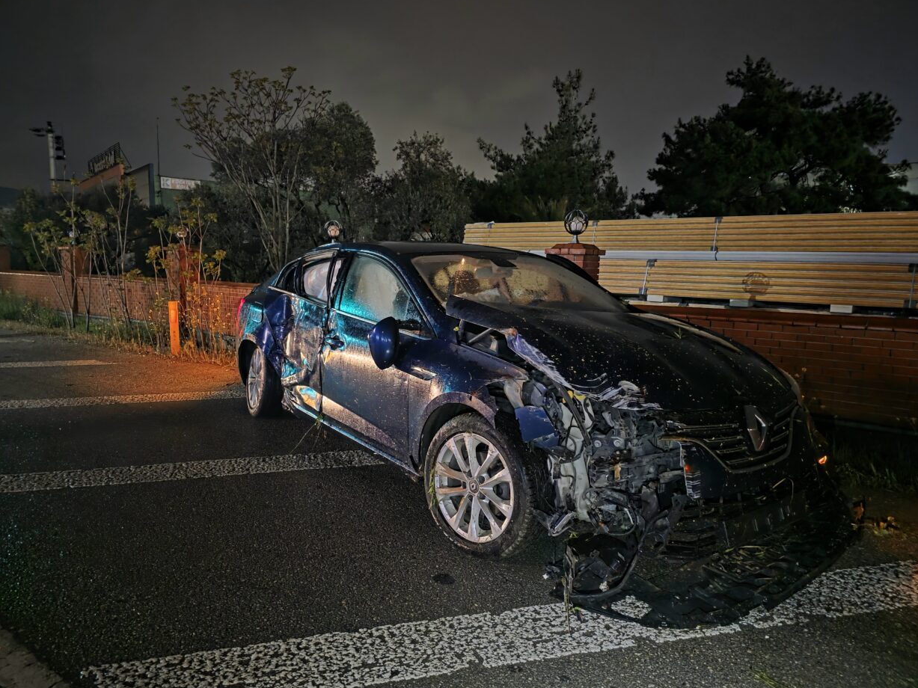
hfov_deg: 71.6
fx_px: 636
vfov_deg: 56.8
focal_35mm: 24
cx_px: 442
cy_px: 343
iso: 3200
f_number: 1.7
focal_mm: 6.3
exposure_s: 1/11.1
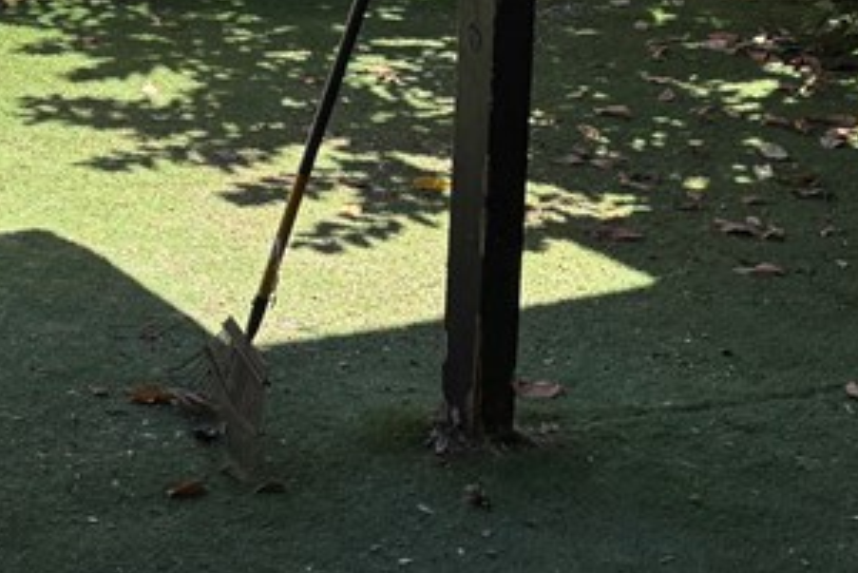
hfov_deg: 20.5
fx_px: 2194
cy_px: -100
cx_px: -202
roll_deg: +0.3
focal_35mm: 92
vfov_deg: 14.4
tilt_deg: -9.6
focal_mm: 5.96
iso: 50
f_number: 1.6
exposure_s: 1/1437
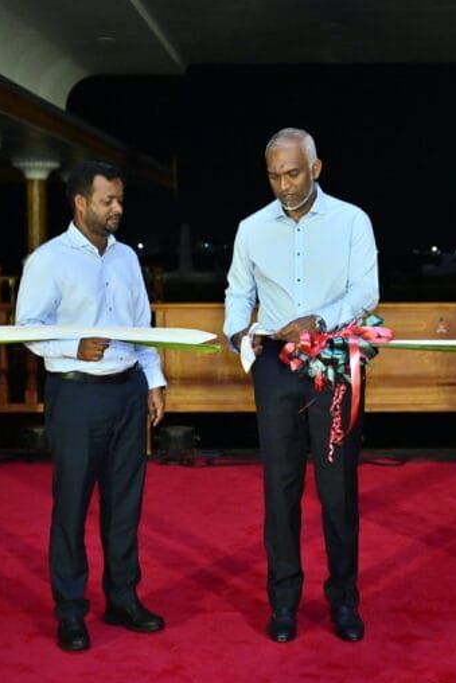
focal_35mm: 65
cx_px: 320
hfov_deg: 20.8
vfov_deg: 31.0
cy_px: 342
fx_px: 1234
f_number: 3.5
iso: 2500
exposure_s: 1/125
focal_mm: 43
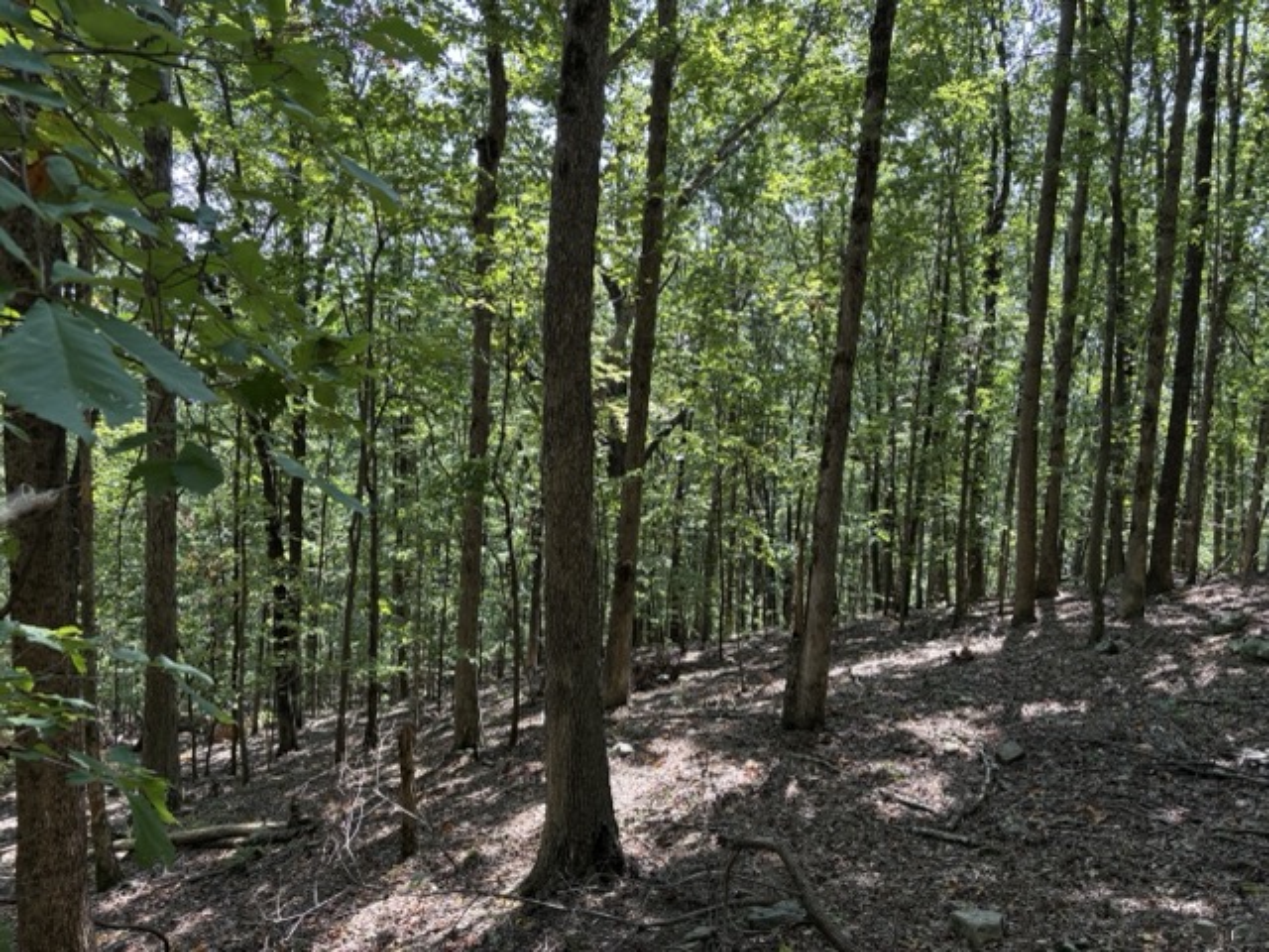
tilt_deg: -4.7
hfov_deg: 67.3
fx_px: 953
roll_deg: -3.9
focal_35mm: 26
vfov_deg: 53.1
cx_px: 634
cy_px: 476
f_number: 1.6
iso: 64
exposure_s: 1/256
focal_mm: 5.96
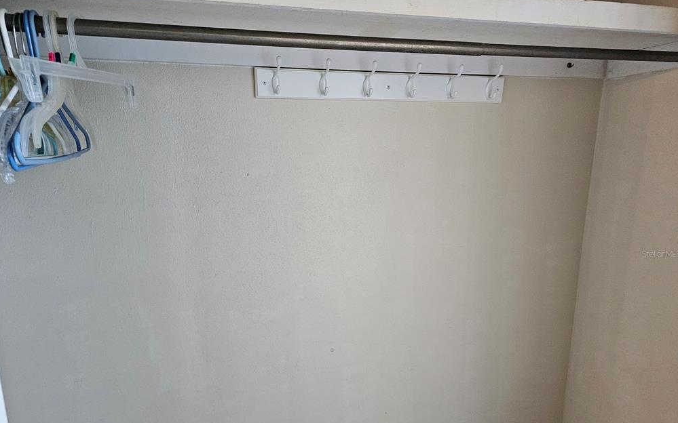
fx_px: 462
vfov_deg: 49.0
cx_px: 335
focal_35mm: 25
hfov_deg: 72.6
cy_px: 254
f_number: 1.7
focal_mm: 6.3
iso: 800
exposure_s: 1/120
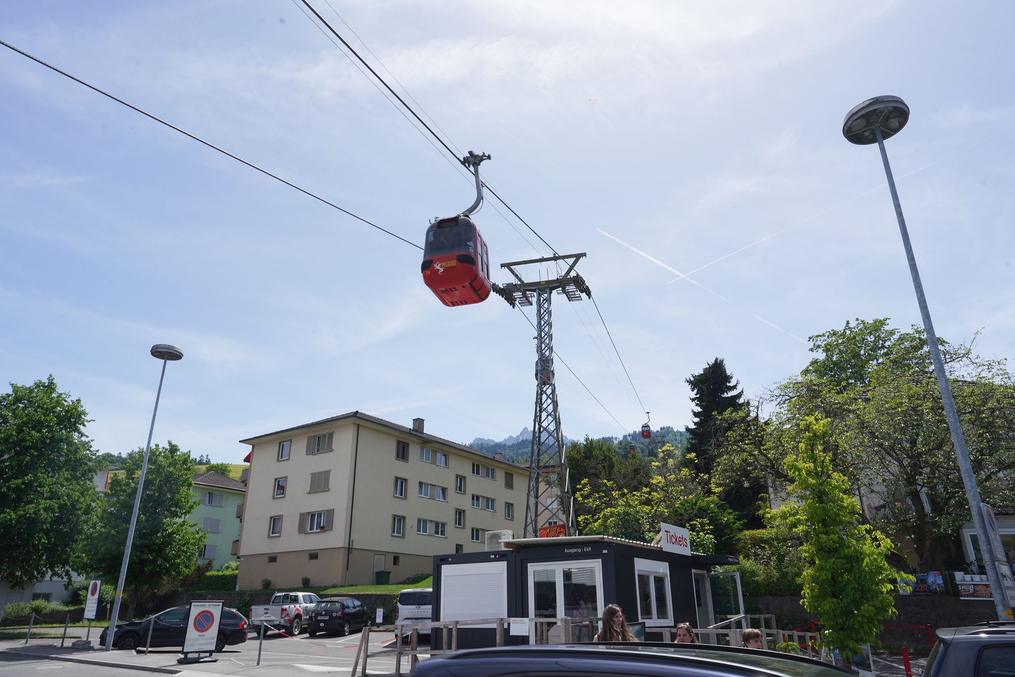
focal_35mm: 24
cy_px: 338
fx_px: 677
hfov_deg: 73.7
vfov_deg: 53.1
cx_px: 508
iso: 100
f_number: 16
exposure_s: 1/100
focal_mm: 24
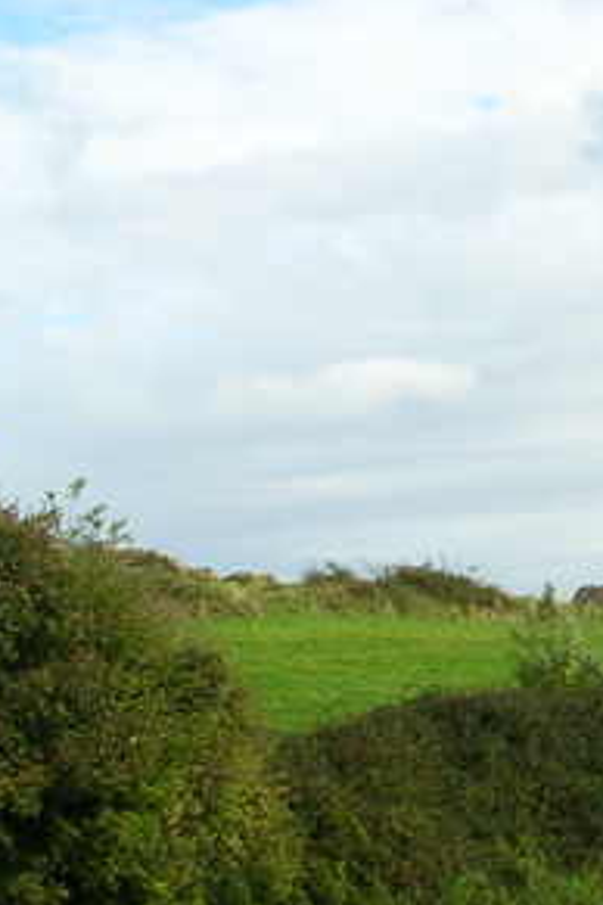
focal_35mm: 87
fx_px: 2186
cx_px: 964
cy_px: 662
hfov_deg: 14.4
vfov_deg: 23.2
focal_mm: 5.8
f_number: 5.6
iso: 50
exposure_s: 1/147
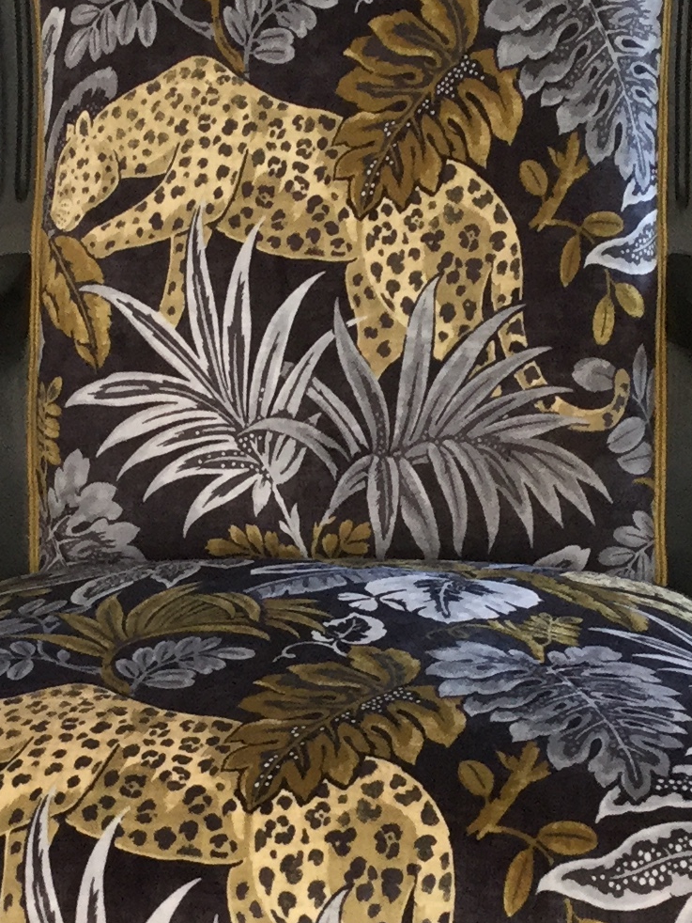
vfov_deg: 19.1
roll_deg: -0.6
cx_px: 383
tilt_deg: -11.8
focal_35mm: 103
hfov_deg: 14.4
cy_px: 420
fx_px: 2744
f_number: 2.4
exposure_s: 1/33
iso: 80
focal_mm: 3.3
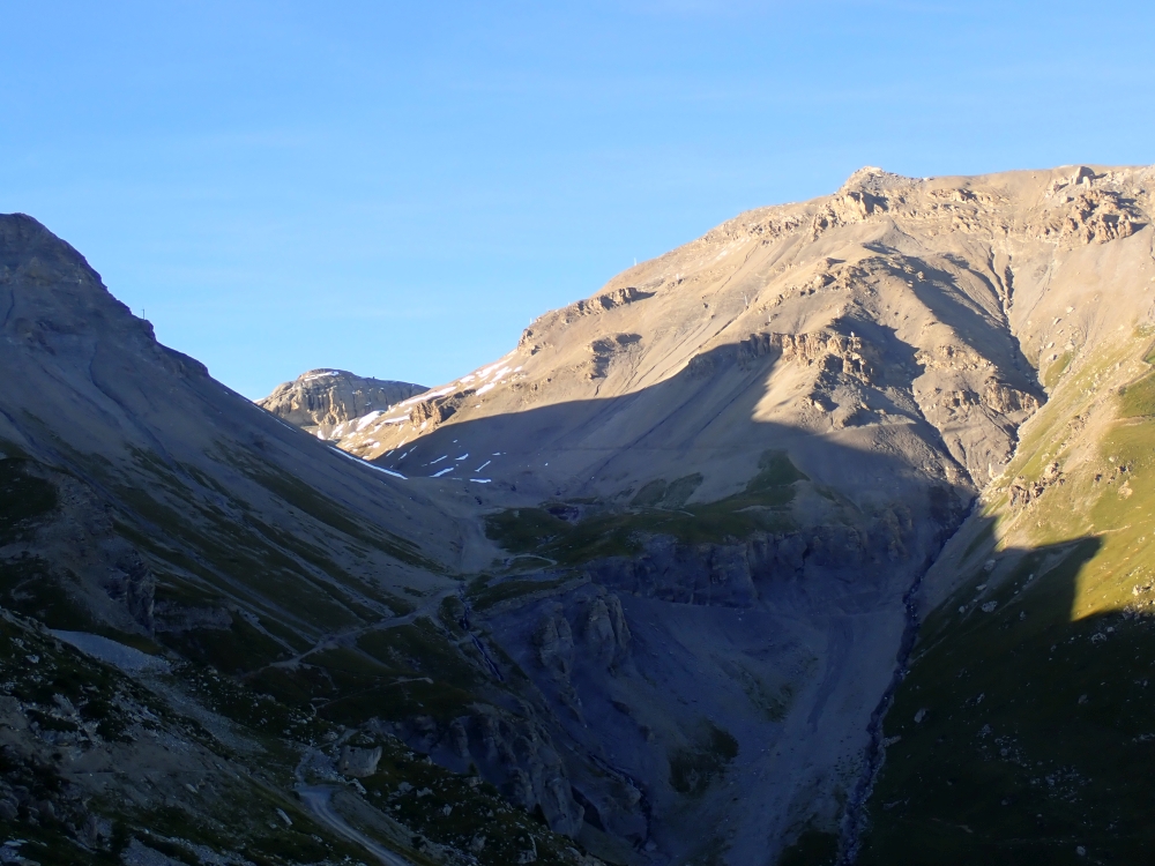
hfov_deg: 38.2
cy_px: 433
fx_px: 1668
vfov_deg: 29.1
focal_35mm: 50
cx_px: 578
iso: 100
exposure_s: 1/200
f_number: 4.5
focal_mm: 9.01
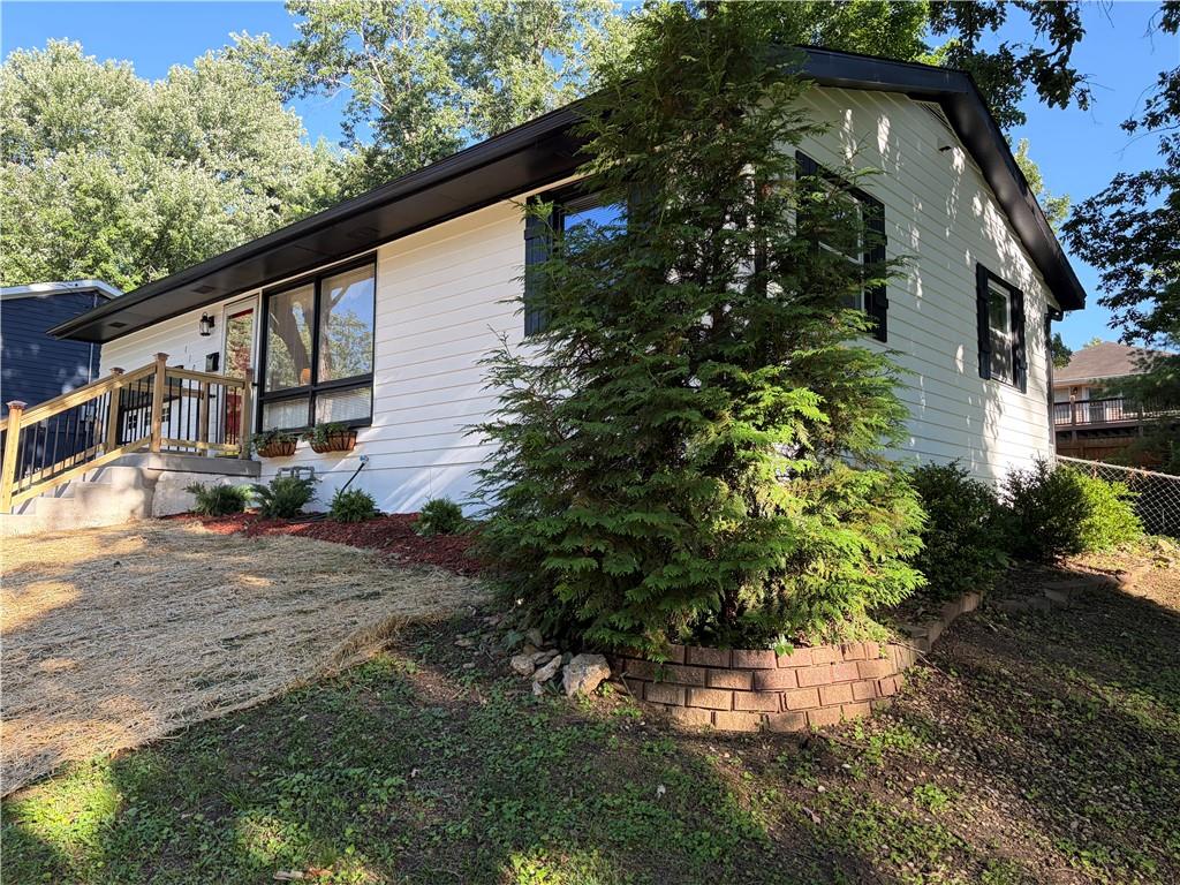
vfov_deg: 53.1
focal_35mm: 26
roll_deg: -0.3
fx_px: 886
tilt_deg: +7.1
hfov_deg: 67.3
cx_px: 590
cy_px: 442
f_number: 1.6
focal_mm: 5.96
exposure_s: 1/424
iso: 64
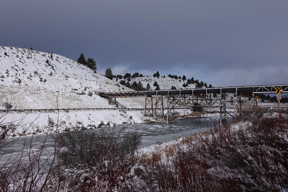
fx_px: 248
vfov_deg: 42.3
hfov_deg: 60.3
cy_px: 96
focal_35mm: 31
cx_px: 144
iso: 64
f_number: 4
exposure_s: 1/1600
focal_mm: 11.26
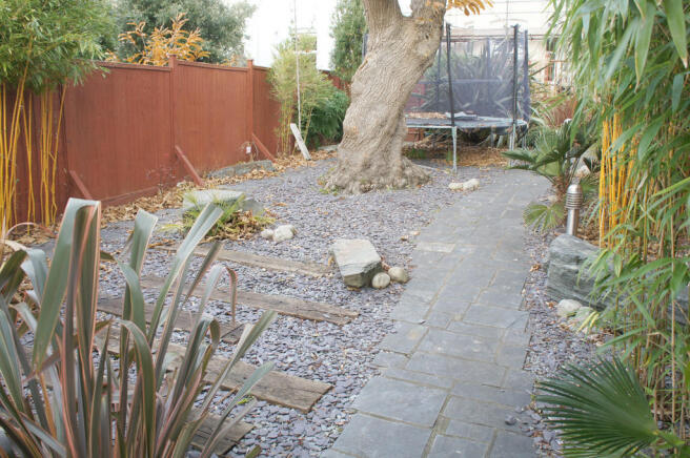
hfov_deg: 67.4
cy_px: 229
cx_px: 345
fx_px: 517
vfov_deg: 47.8
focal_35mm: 27
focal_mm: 18
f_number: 4.5
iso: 200
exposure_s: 1/80
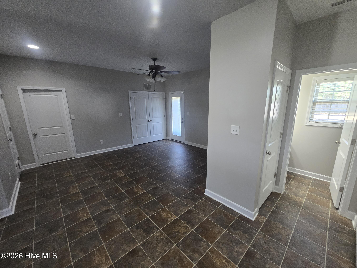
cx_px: 178
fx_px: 134
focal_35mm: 13
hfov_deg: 106.2
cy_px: 134
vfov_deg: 89.9
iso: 320
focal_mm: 2.2
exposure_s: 1/60
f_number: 2.2
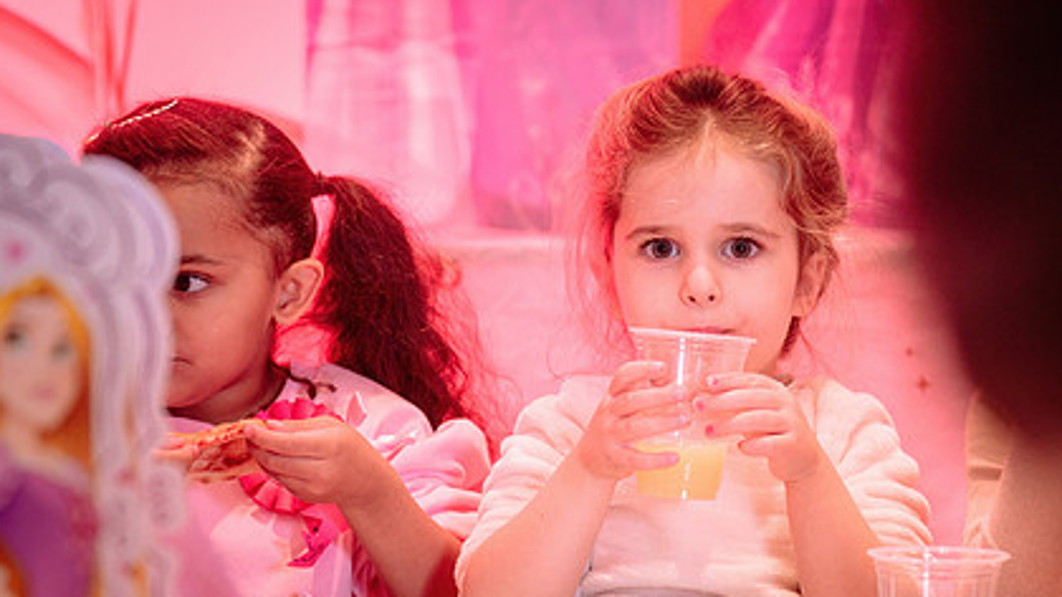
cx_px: 630
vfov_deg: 10.3
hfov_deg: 18.3
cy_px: 579
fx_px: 3294
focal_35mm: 117
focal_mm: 67
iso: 800
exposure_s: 1/100
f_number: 4
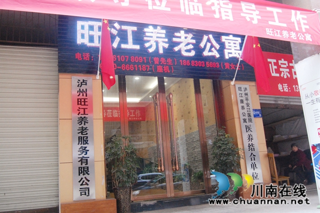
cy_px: 106
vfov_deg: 39.9
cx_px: 160
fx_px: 293
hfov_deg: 57.3
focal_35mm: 33
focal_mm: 22
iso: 1600
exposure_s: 1/100
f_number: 5.6
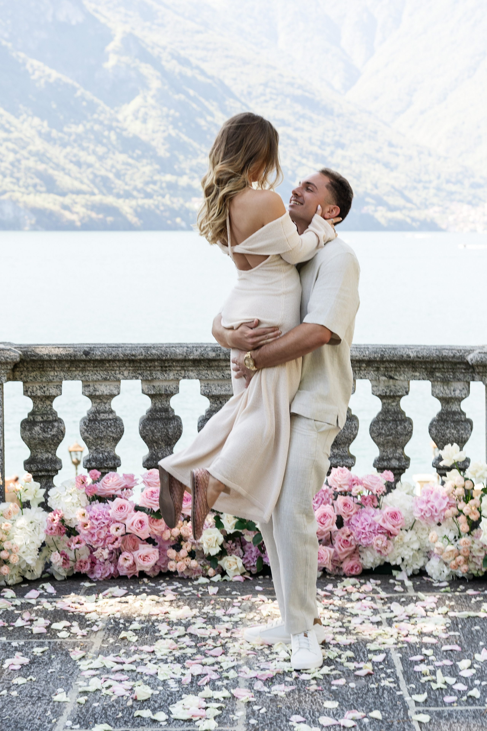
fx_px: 1278
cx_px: 244
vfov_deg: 31.9
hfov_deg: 21.6
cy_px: 366
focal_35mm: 63
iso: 250
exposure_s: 1/250
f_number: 5.6
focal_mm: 63
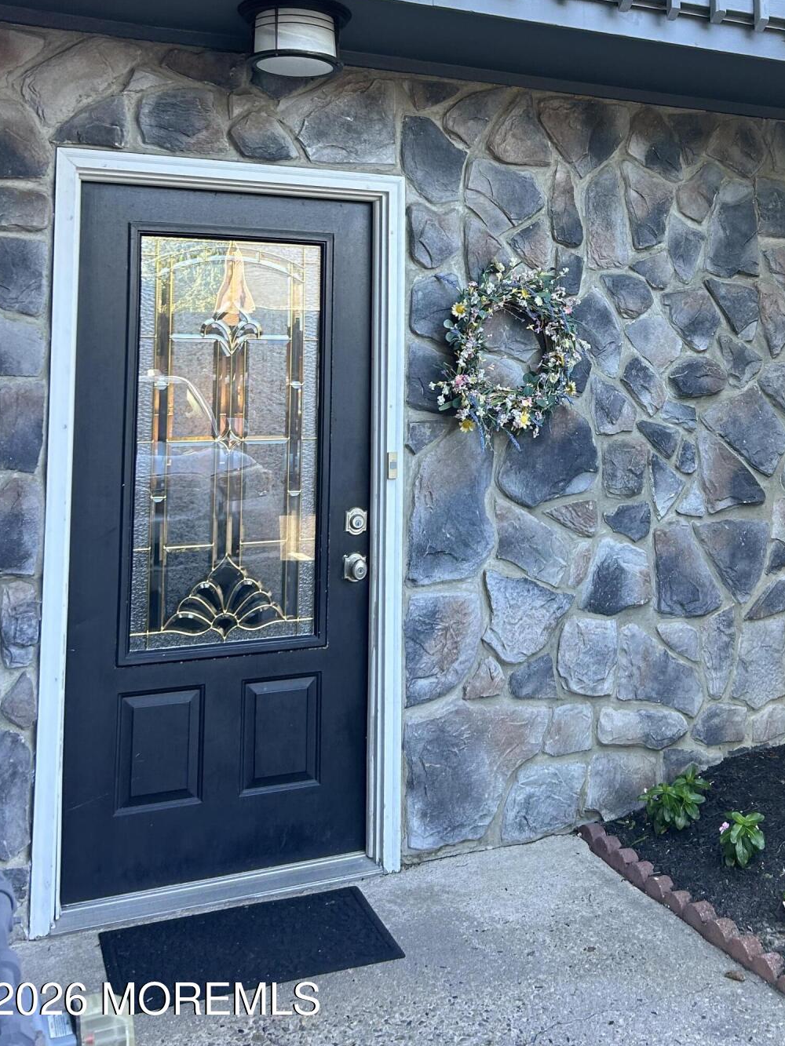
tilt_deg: +5.8
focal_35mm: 39
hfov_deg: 36.3
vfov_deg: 46.5
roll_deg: +0.2
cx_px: 542
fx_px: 1179
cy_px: 286
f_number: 1.5
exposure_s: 1/121
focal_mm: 5.7
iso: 80
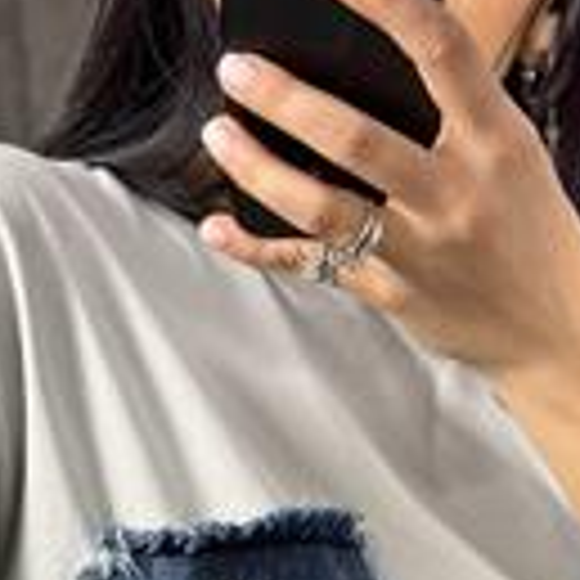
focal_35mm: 136
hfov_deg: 12.8
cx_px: 238
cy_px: 821
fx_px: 2578
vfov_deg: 12.3
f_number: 1.78
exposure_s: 1/100
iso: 125
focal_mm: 6.86
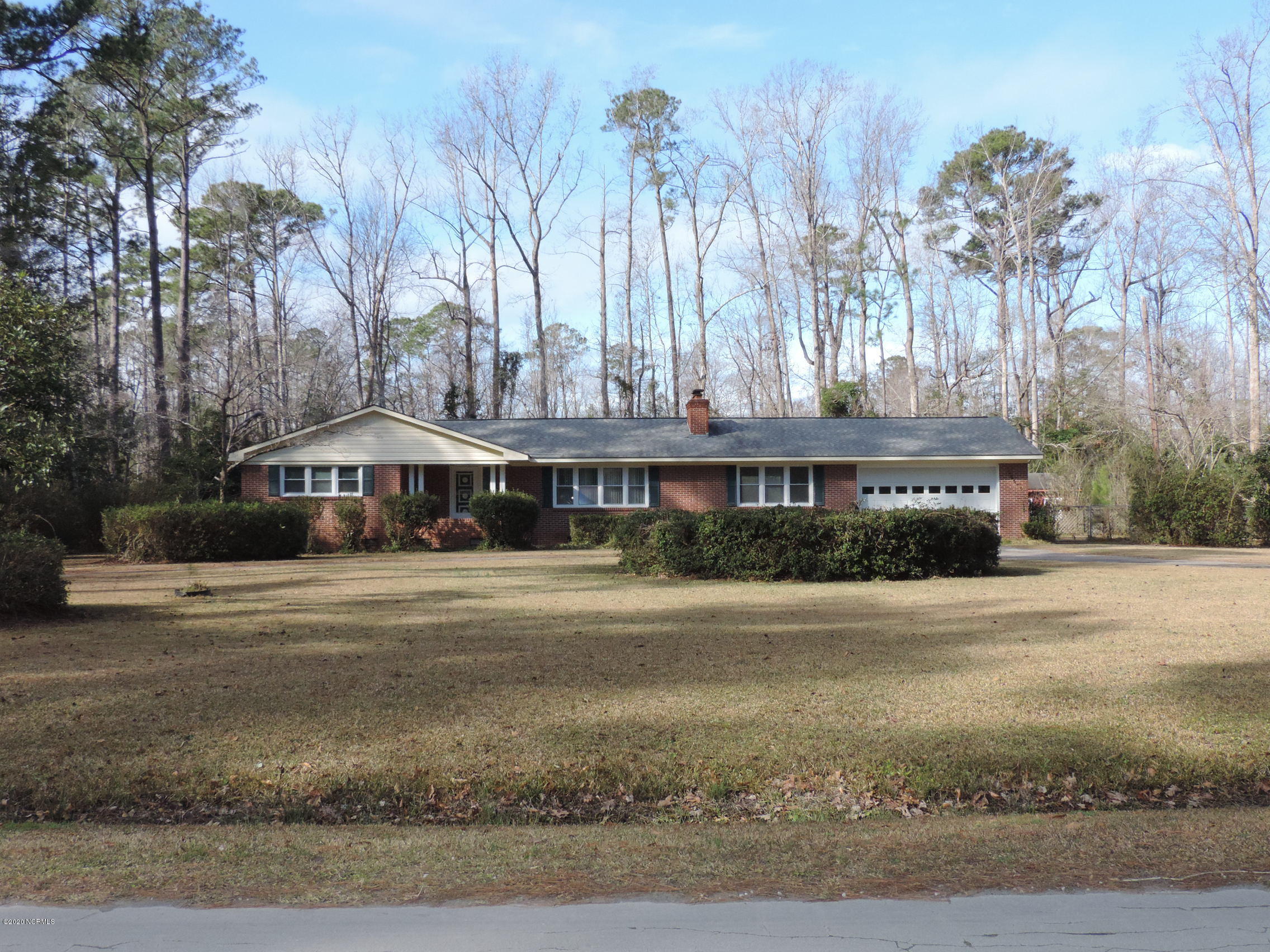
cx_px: 635
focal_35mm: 40
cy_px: 476
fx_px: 1468
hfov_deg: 46.8
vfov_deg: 36.0
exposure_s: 1/2000
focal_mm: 7.1
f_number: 3.3
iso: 400
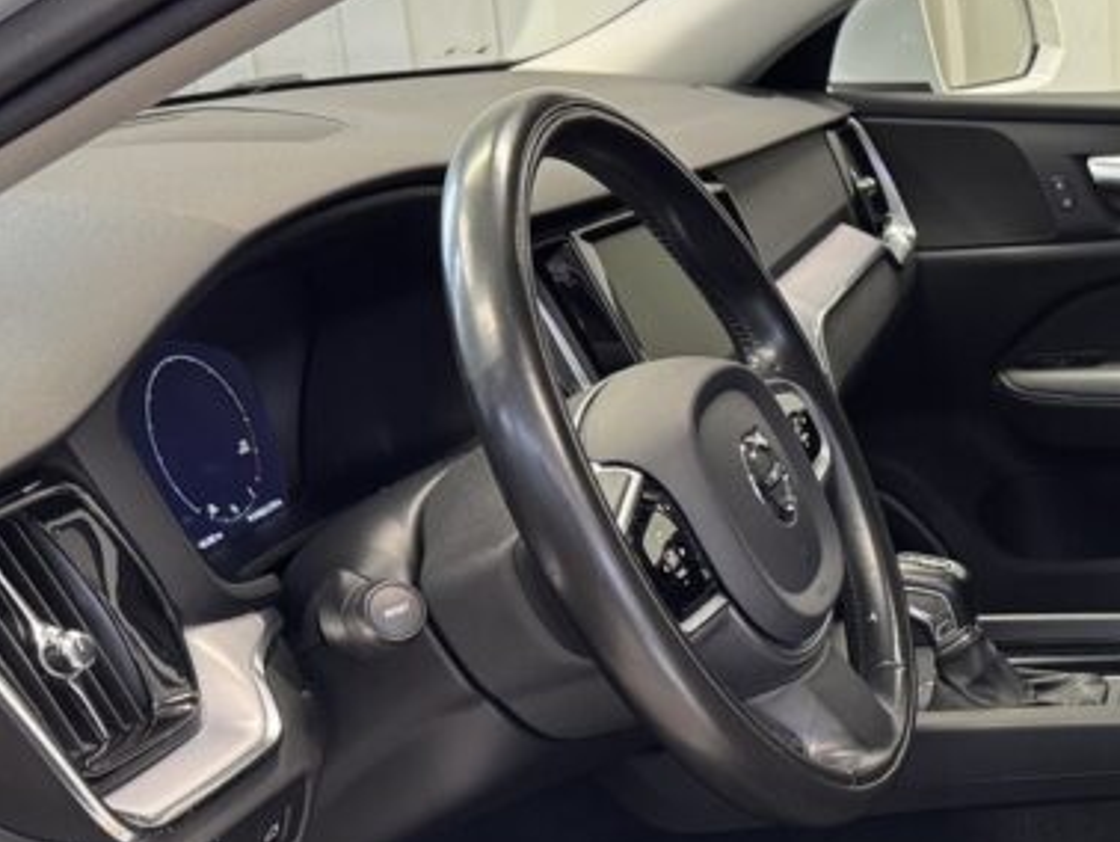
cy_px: 694
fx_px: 2104
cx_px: 1227
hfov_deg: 27.3
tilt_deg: -19.8
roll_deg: -0.3
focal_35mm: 65
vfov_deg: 22.3
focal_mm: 6.76
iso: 250
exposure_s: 1/50
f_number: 1.78
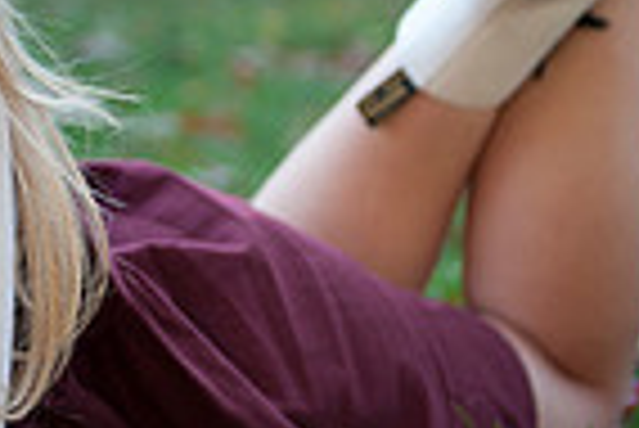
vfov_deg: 6.0
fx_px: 4051
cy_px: -23
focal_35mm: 228
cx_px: -153
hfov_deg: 8.9
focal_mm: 56
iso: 100
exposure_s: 1/200
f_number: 2.8
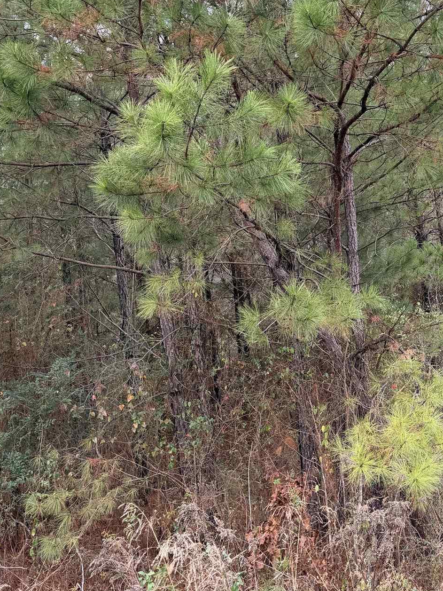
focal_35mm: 44
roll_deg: +5.6
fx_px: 751
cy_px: 196
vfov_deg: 42.4
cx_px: 349
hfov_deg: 32.1
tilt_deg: +2.6
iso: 80
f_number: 1.78
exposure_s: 1/238
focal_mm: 6.76
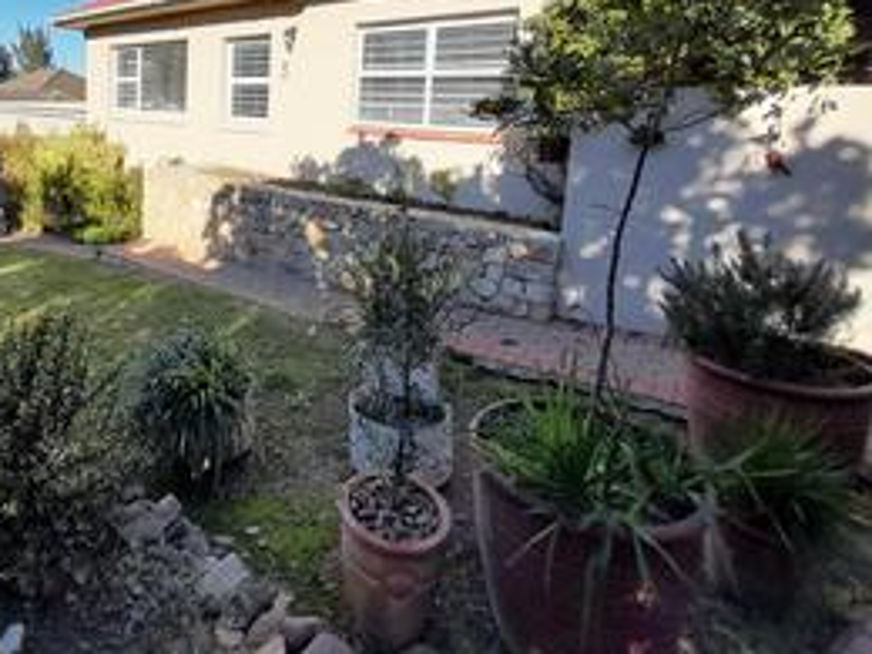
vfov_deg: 62.5
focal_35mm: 20
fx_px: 504
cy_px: 171
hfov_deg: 77.8
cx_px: 258
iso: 40
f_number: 2.2
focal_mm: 1.13
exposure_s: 1/593
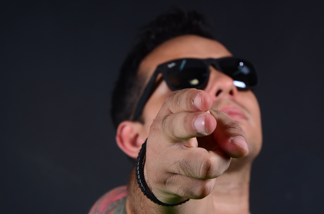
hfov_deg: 13.0
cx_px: 202
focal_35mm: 158
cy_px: 111
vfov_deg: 8.6
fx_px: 1419
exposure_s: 1/125
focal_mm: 80
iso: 200
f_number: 11
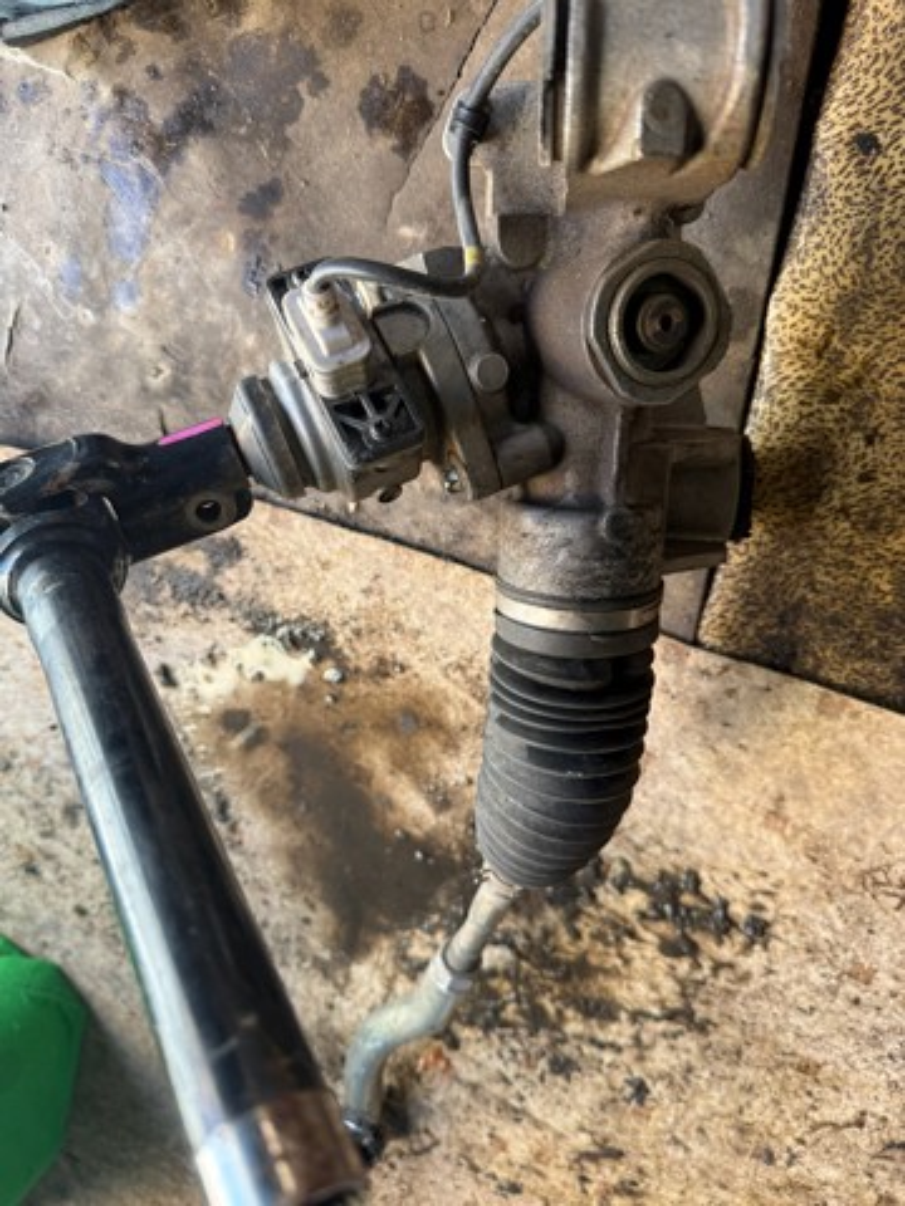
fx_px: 837
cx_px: 452
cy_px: 603
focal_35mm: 24
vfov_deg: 71.6
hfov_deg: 56.8
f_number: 1.78
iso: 160
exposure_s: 1/121
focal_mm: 6.76
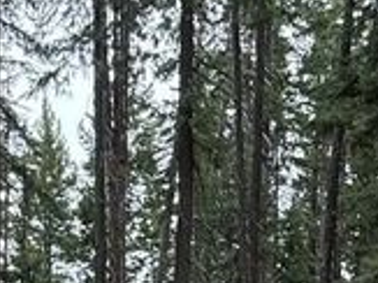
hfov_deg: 22.1
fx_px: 960
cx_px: 283
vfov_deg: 14.1
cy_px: 566
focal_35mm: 88
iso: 64
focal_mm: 2.22
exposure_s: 1/99
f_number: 2.2
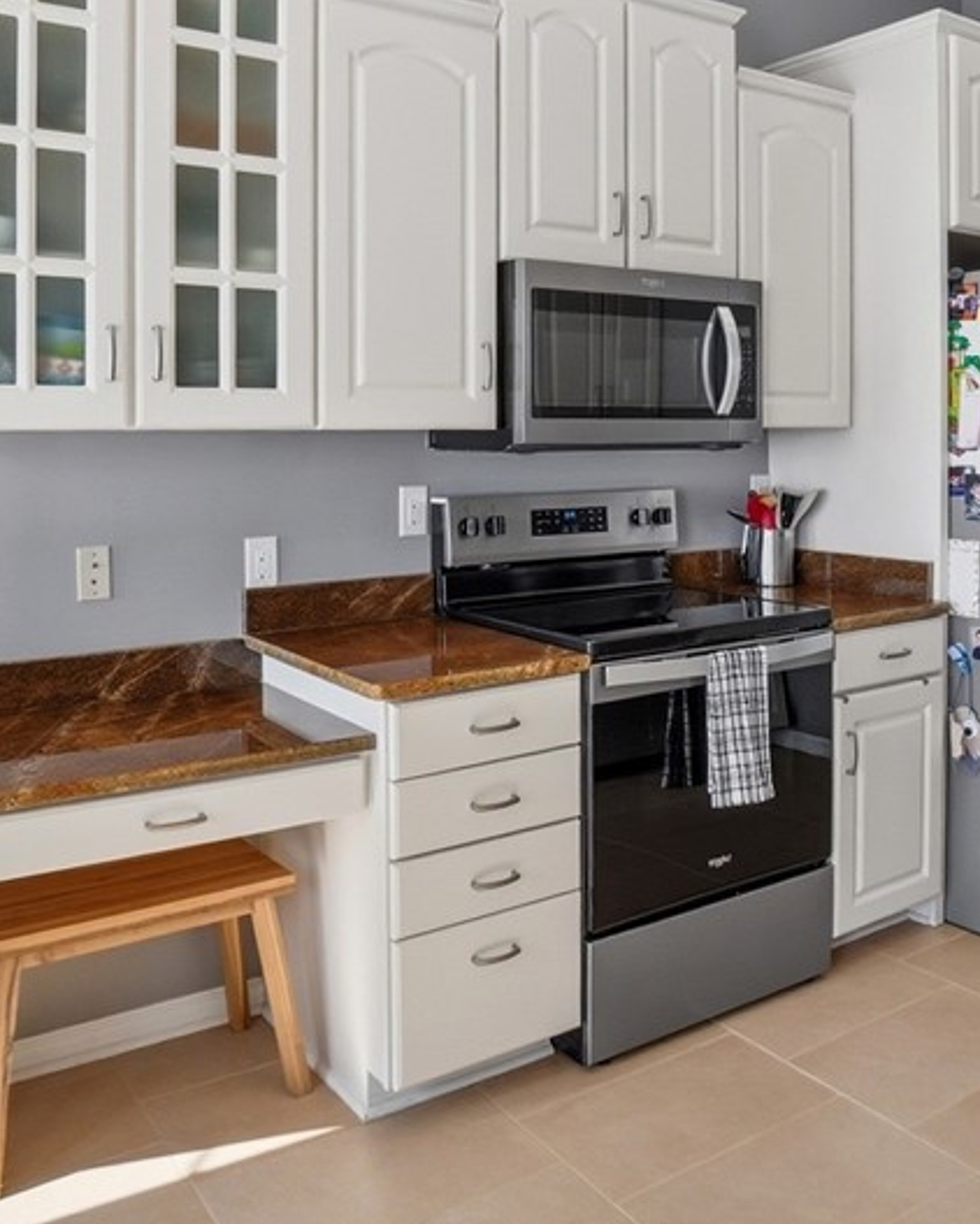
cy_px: 463
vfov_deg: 59.7
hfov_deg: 50.0
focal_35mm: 29
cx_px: 500
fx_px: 1051
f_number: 5
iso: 100
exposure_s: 1/2000
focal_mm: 10
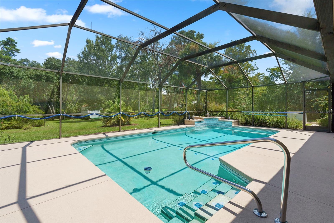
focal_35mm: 16
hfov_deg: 96.7
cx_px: 167
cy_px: 112
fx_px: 148
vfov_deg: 73.7
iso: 400
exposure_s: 1/200
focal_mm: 16
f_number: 8
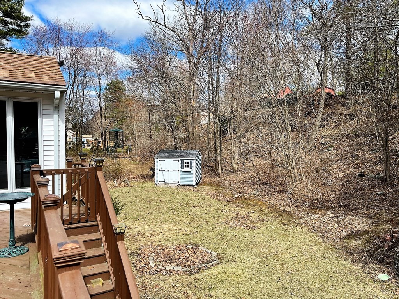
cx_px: 200
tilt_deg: -3.6
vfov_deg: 53.1
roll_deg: -0.7
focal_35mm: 26
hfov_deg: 67.3
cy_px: 150
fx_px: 300
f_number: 1.6
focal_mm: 5.1
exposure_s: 1/2336
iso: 32
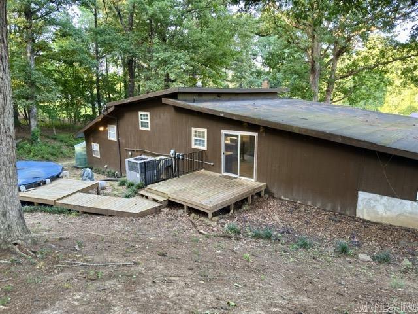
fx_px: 290
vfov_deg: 56.8
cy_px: 157
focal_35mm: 24
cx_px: 209
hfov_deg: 71.6
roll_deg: +0.4
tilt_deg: -12.0
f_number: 1.78
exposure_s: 1/60
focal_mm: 6.76
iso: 160
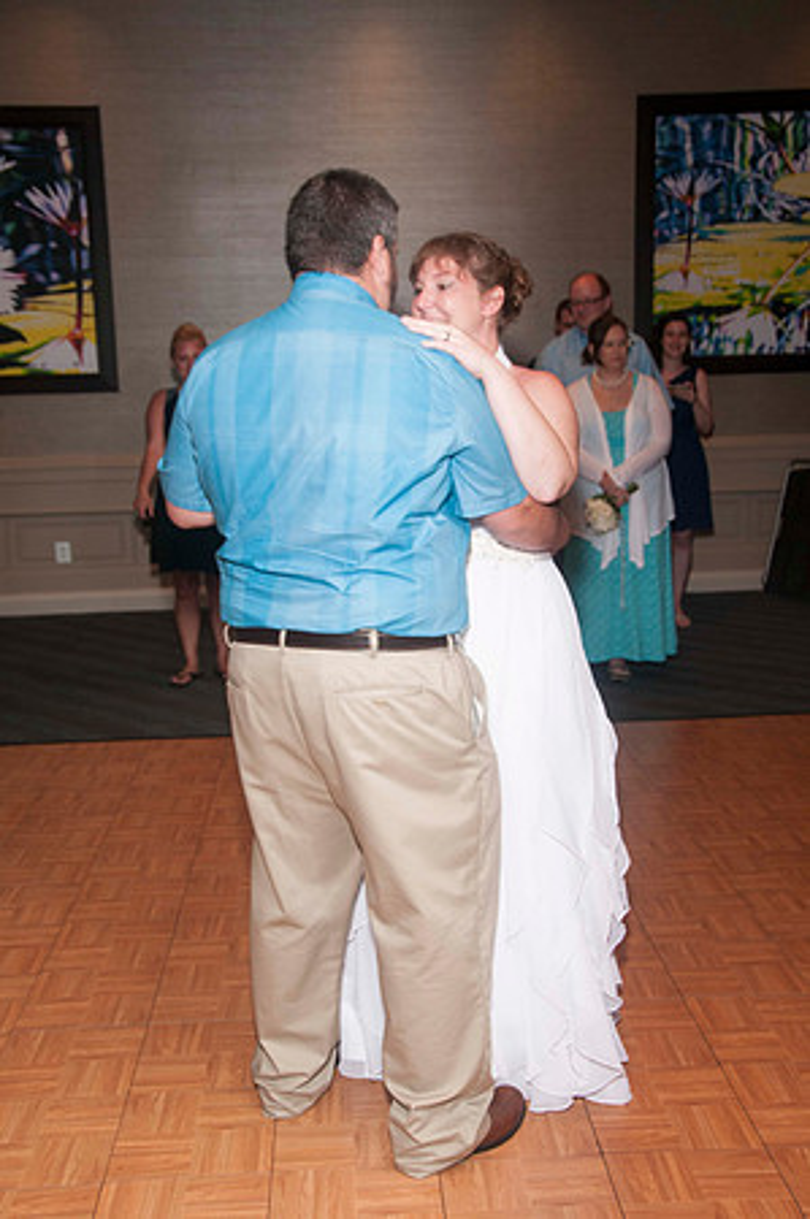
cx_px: 405
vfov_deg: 48.0
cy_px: 610
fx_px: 1370
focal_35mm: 40
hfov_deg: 32.9
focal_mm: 27
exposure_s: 1/60
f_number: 5.6
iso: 400
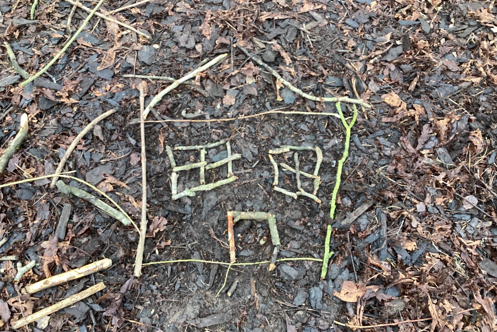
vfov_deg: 40.0
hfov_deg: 57.2
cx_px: 253
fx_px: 456
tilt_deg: -61.7
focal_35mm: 33
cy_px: 168
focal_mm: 3.3
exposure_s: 1/60
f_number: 2.4
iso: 250
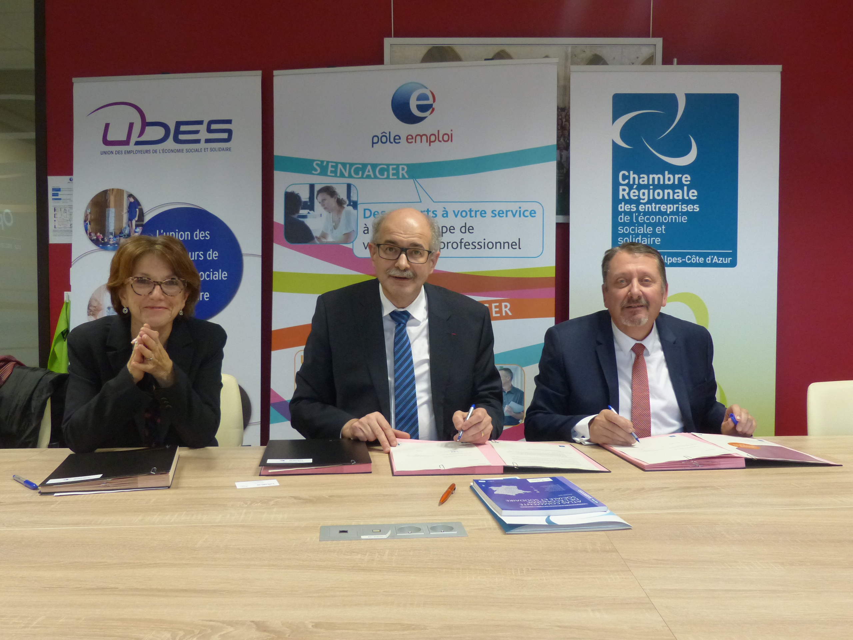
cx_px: 426
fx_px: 715
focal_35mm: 29
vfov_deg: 48.2
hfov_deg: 61.7
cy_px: 320
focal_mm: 5.3
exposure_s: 1/50
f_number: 2.8
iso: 400
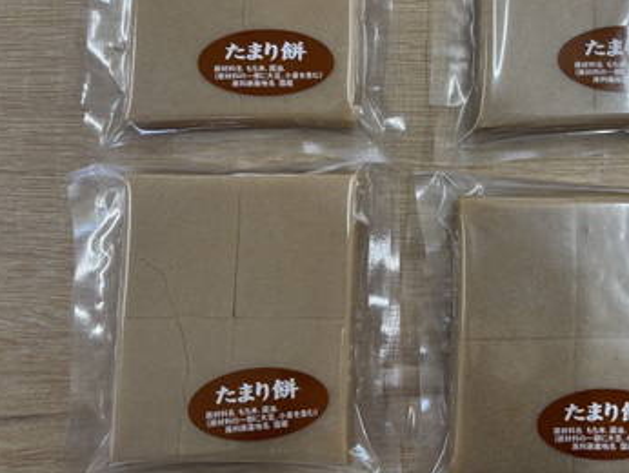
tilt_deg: -85.4
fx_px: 655
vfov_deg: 39.4
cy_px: 178
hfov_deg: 50.2
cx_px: 428
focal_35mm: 36
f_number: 1.6
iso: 125
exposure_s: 1/121
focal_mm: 5.96
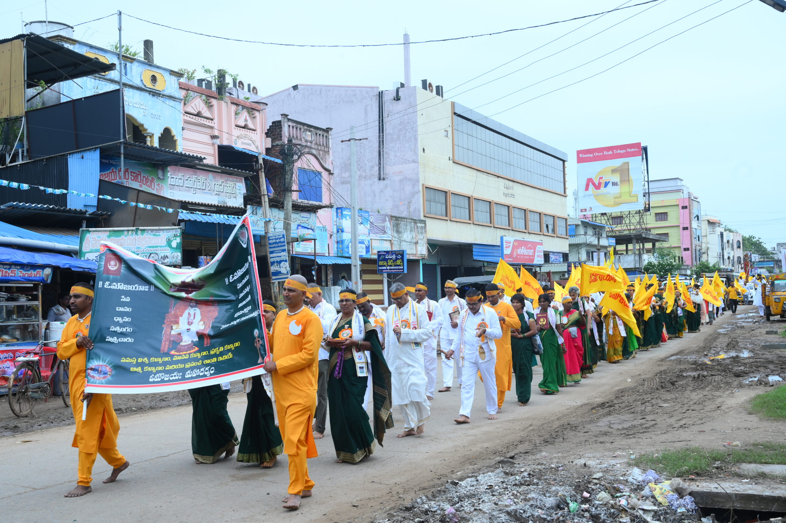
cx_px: 393
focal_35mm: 39
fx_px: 851
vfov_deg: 34.2
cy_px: 262
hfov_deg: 49.6
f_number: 9
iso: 320
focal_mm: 39
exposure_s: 1/320
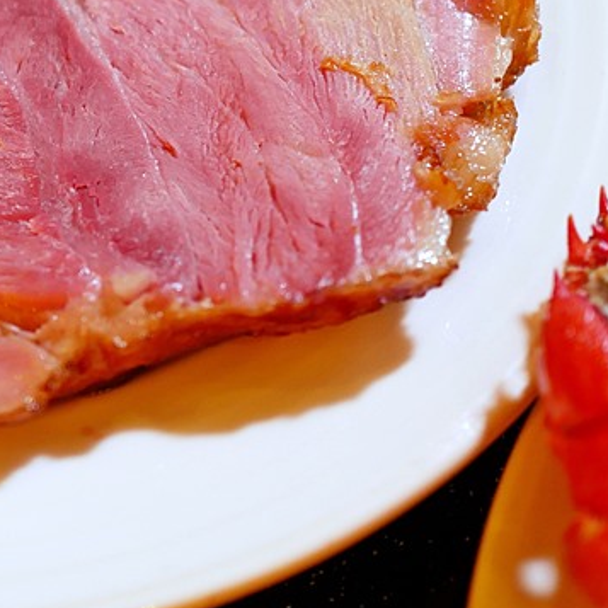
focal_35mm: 124
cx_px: -140
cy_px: 6
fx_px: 2464
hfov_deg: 13.6
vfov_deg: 13.9
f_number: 1.8
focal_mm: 25
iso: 400
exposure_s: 1/60
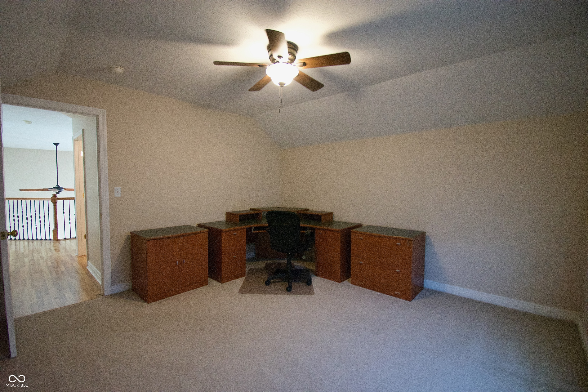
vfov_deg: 77.3
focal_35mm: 15
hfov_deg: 100.4
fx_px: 245
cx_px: 294
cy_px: 196
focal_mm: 10
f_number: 4.5
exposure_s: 1/200
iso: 7200
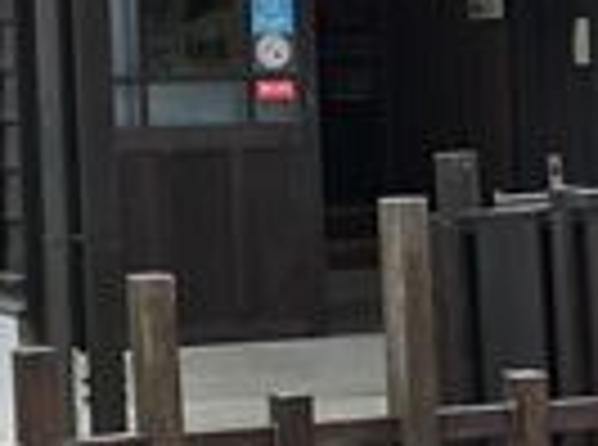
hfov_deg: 11.0
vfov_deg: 8.4
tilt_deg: -4.8
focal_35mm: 175
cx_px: 854
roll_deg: +3.0
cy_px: 180
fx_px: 3015
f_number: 2.2
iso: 25
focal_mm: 4.15
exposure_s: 1/447
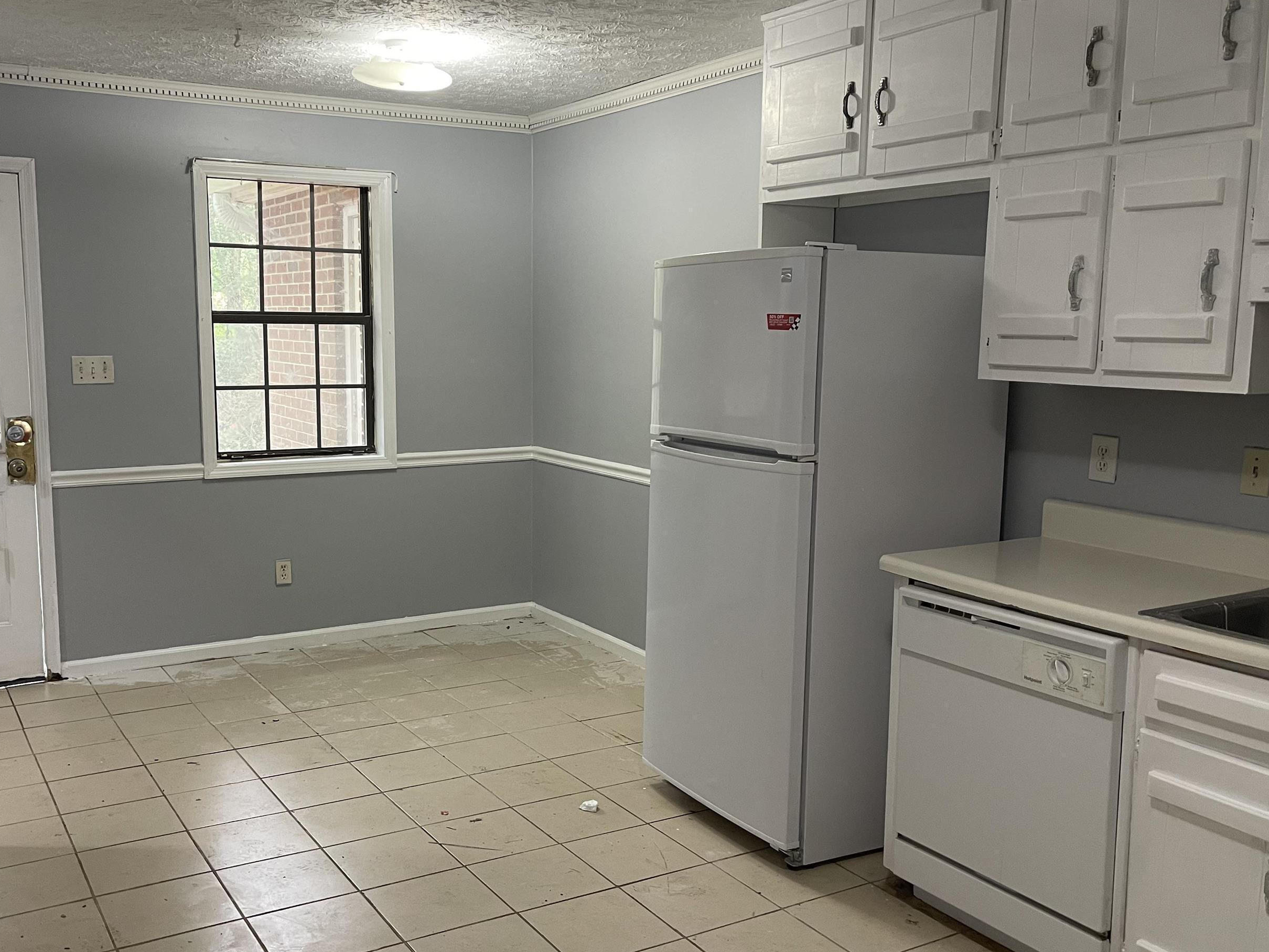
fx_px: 1210
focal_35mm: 33
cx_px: 554
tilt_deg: -8.4
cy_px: 497
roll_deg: -0.3
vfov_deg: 42.9
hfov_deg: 55.2
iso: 250
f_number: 1.6
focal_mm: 5.1
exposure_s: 1/60
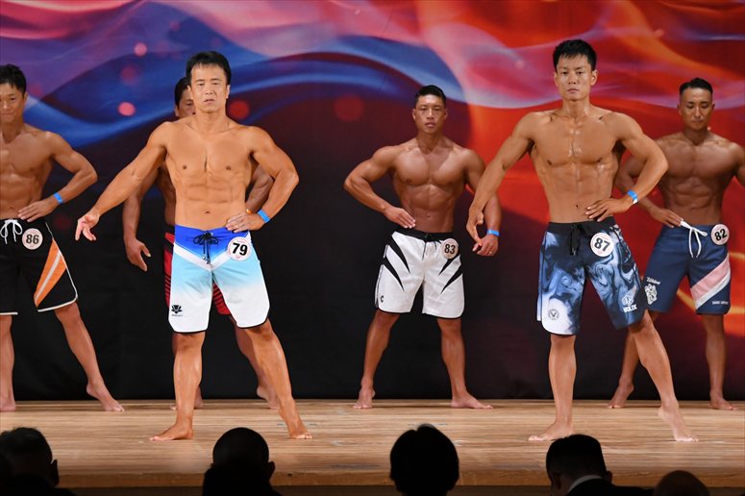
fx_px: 4654
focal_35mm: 225
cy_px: 248
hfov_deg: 9.2
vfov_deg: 6.1
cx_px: 372
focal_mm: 150
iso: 3200
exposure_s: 1/400
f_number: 5.6
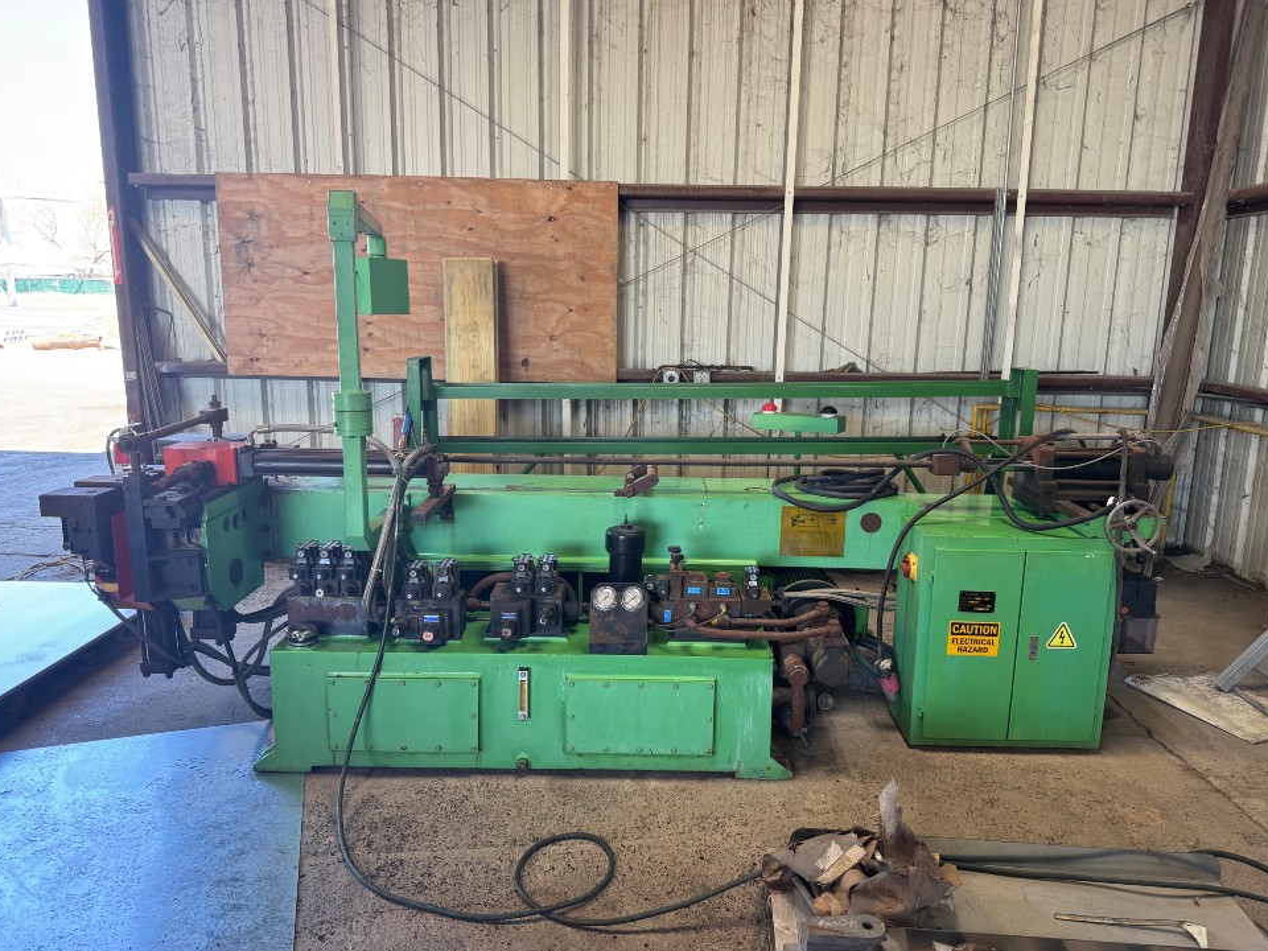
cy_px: 473
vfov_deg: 54.9
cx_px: 643
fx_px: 916
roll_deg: -1.1
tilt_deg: -11.2
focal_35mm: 25
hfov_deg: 69.4
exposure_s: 1/121
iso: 100
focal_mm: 6.76
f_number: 1.78
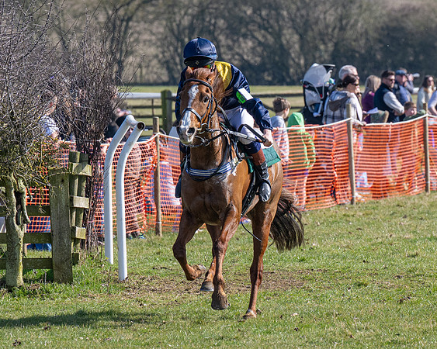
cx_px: 200
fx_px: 5683
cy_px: 148
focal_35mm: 440
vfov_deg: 3.5
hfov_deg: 4.4
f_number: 5
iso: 200
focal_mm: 145
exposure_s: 1/1000
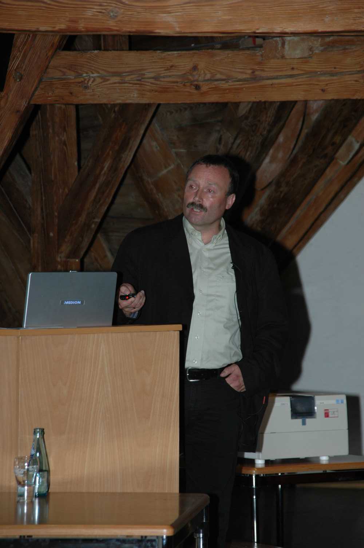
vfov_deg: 11.8
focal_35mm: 174
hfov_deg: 7.9
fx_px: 2644
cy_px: 274
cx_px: 182
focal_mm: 116
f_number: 6
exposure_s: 1/60
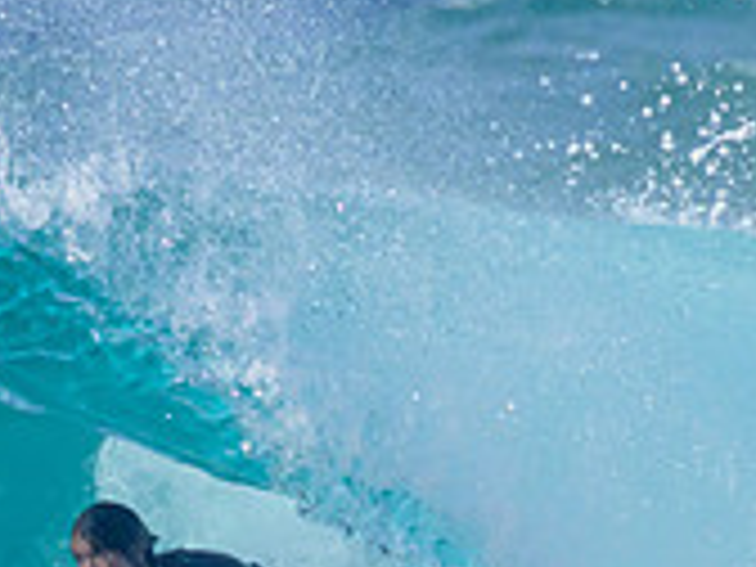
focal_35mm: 3426
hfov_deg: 0.6
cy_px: 738
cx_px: 359
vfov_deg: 0.4
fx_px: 74823
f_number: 11
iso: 720
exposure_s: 1/2000
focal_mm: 800
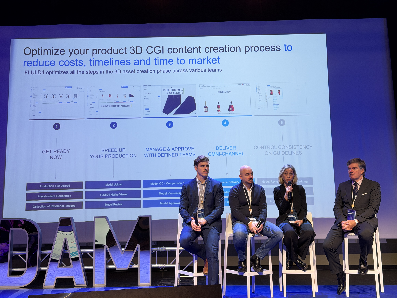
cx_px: 198
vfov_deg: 30.3
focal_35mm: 48
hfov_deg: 39.7
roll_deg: +1.1
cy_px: 149
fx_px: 550
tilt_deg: +7.1
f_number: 1.78
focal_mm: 6.76
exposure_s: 1/50
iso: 64
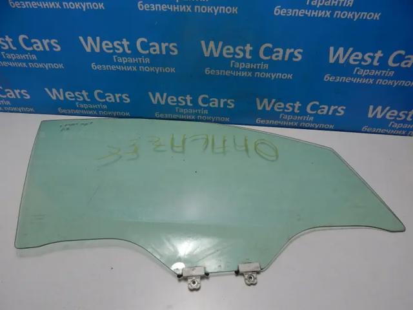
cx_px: 206
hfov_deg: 73.9
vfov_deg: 58.9
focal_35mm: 23
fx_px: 274
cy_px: 155
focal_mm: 4
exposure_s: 1/100
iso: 125
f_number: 3
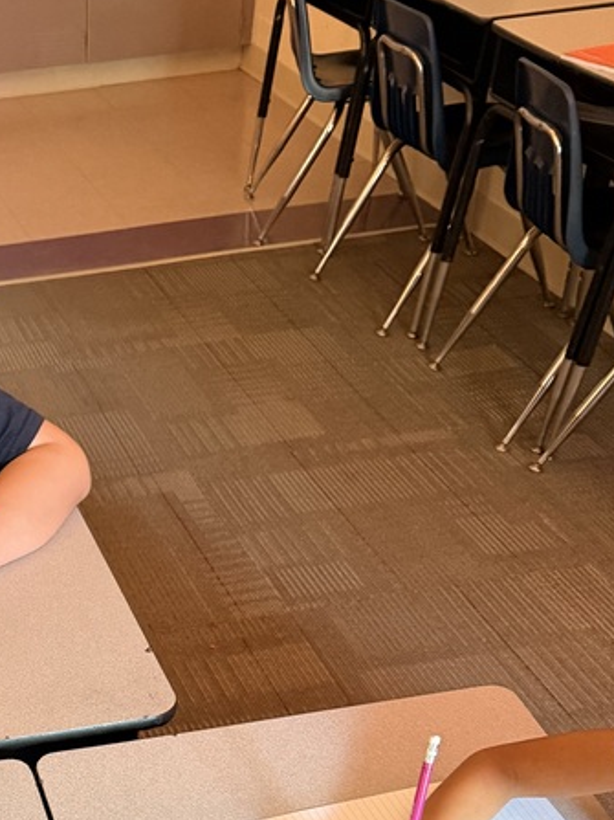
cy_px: 897
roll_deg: +5.4
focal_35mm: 55
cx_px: -53
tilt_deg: -44.5
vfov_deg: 31.2
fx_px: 1301
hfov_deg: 24.8
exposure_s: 1/60
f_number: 1.78
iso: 400
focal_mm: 6.76
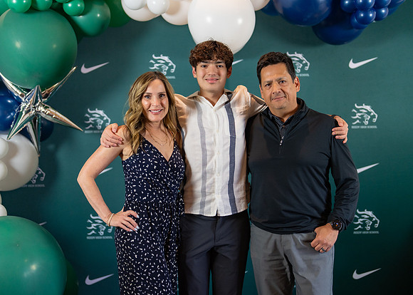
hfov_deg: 36.2
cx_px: 206
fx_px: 632
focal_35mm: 54
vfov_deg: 26.2
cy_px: 148
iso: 500
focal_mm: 50
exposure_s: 1/400
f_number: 1.2
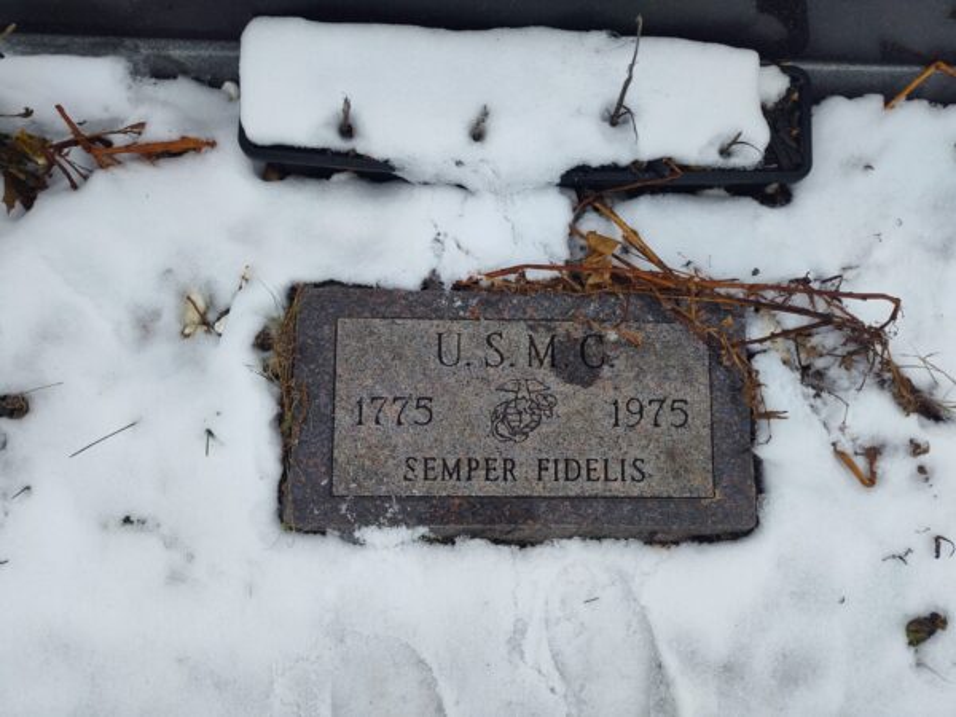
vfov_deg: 58.9
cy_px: 358
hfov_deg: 73.9
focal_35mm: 23
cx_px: 478
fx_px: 635
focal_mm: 5.56
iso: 108
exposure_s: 1/200
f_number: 1.8
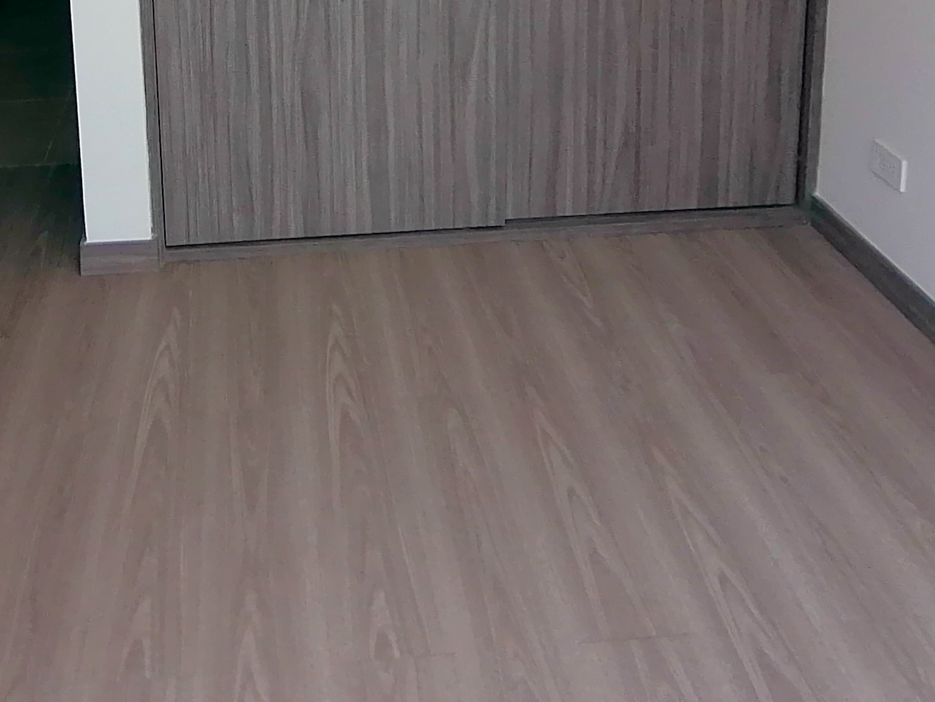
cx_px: 345
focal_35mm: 42
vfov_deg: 30.0
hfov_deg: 44.4
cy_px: -111
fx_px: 1135
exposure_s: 1/159
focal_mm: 2.7
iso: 50
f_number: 2.4
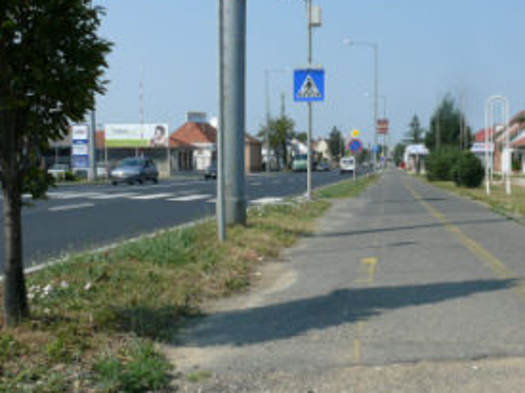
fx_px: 773
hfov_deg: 36.9
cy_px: 244
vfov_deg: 28.4
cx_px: 368
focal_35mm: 51
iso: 100
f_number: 7.1
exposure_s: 1/400
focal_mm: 7.4
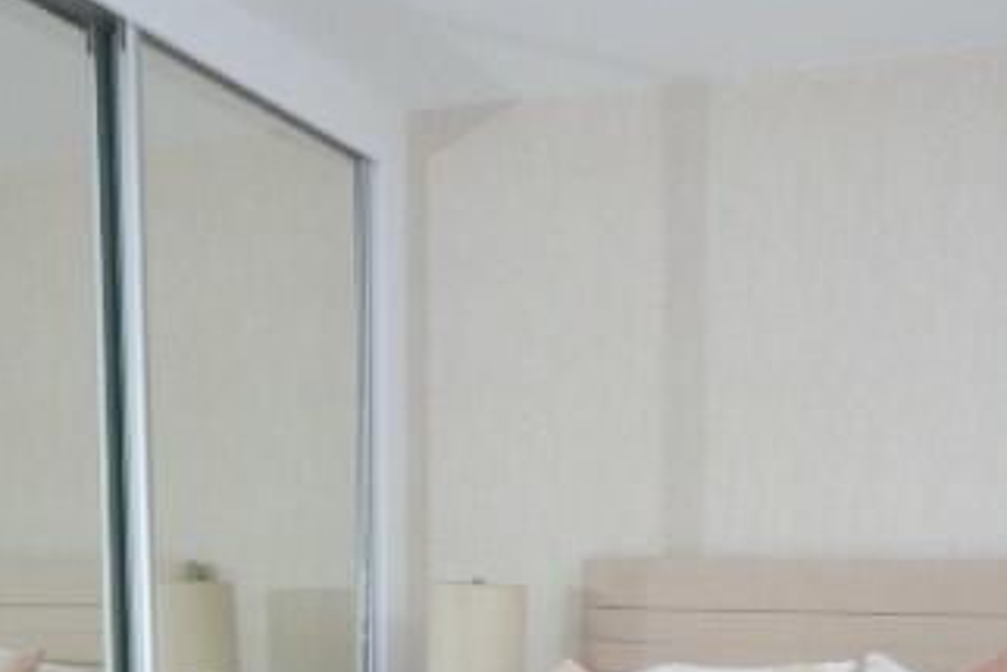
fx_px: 1533
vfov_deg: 22.8
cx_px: 647
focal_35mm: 55
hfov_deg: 36.1
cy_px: 802
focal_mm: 11.5
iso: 1600
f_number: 4.2
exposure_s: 1/60
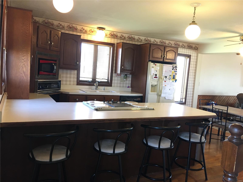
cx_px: 122
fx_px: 204
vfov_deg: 48.2
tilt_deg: -4.0
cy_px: 91
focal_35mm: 29
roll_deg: -4.8
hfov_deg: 61.7
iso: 80
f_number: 2.2
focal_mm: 4.15
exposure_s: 1/15
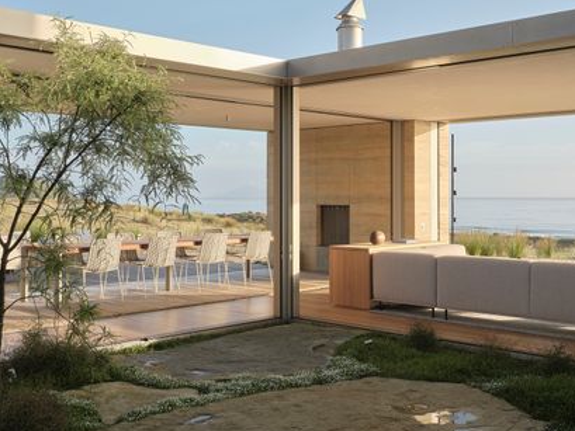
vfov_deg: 33.6
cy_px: 206
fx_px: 714
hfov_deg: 43.8
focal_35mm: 43
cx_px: 308
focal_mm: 50.8
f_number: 16
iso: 200
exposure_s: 1/50
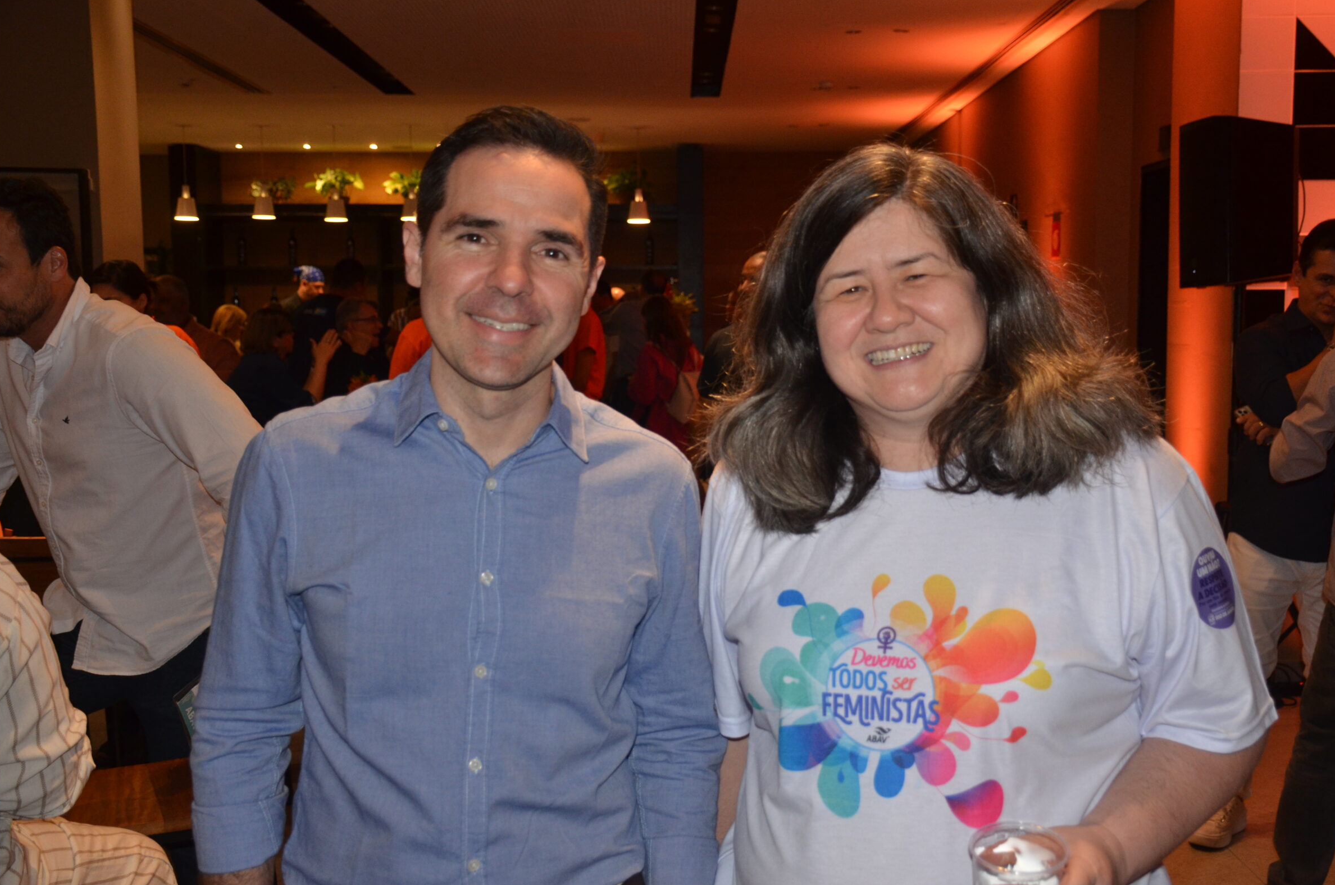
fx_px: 1554
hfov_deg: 46.5
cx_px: 711
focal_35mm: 42
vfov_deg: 31.8
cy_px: 446
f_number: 3.8
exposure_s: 1/60
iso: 800
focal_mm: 26
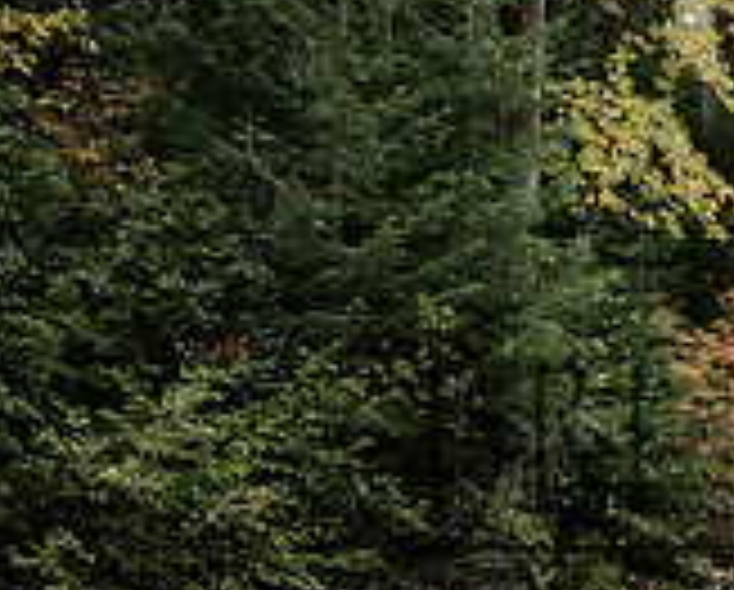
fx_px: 1741
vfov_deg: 19.0
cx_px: 1148
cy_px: 477
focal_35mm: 80
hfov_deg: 20.0
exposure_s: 1/500
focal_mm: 24
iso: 1000
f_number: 2.8
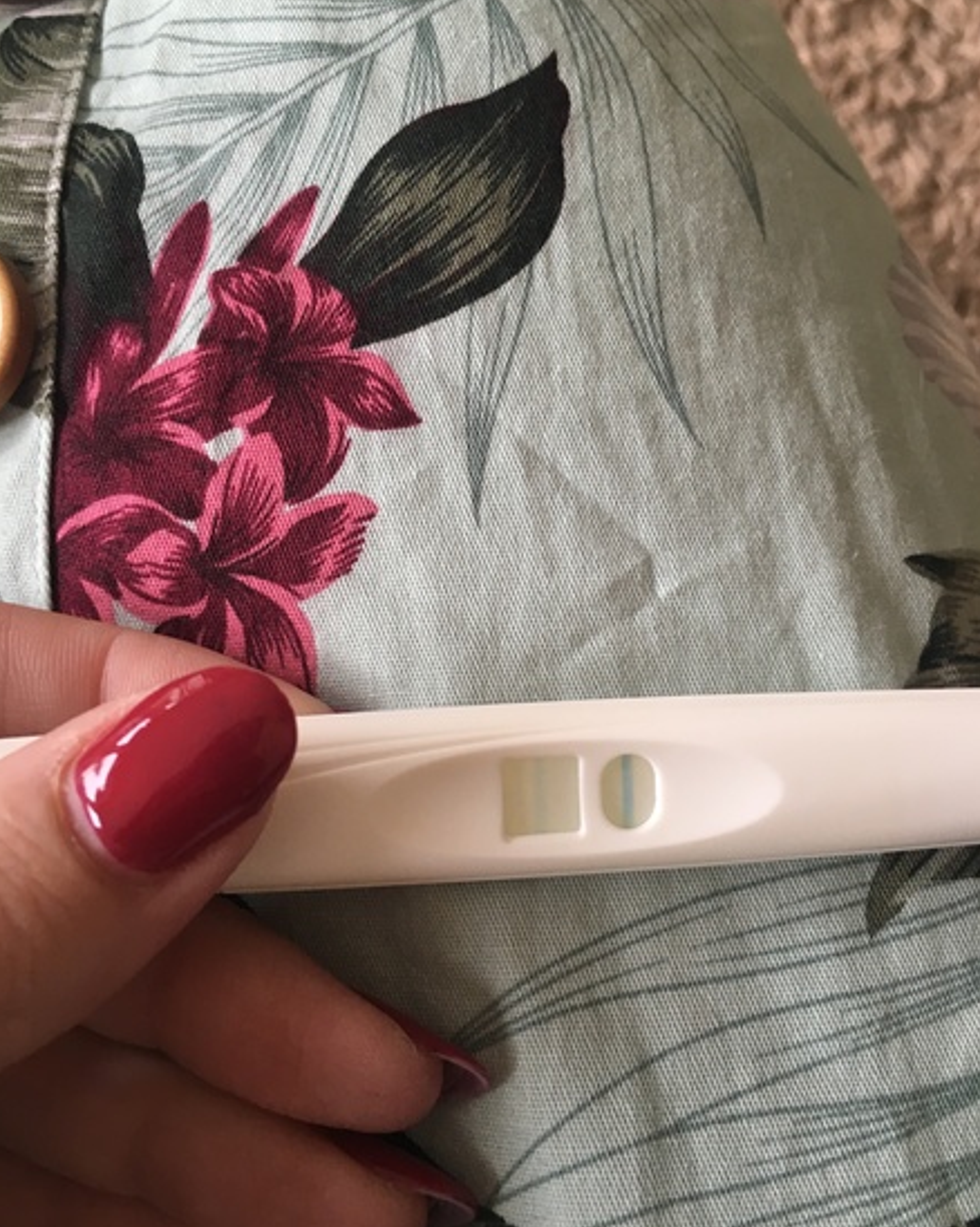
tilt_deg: -79.9
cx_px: 492
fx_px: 1125
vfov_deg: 57.2
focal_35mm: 31
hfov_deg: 47.1
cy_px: 589
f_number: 2.2
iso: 80
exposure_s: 1/33
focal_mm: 4.15
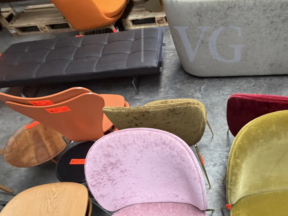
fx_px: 191
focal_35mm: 23
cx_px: 209
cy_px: 167
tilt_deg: -58.9
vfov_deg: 55.4
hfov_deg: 70.0
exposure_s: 1/119
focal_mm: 2.22
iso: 320
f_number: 2.2
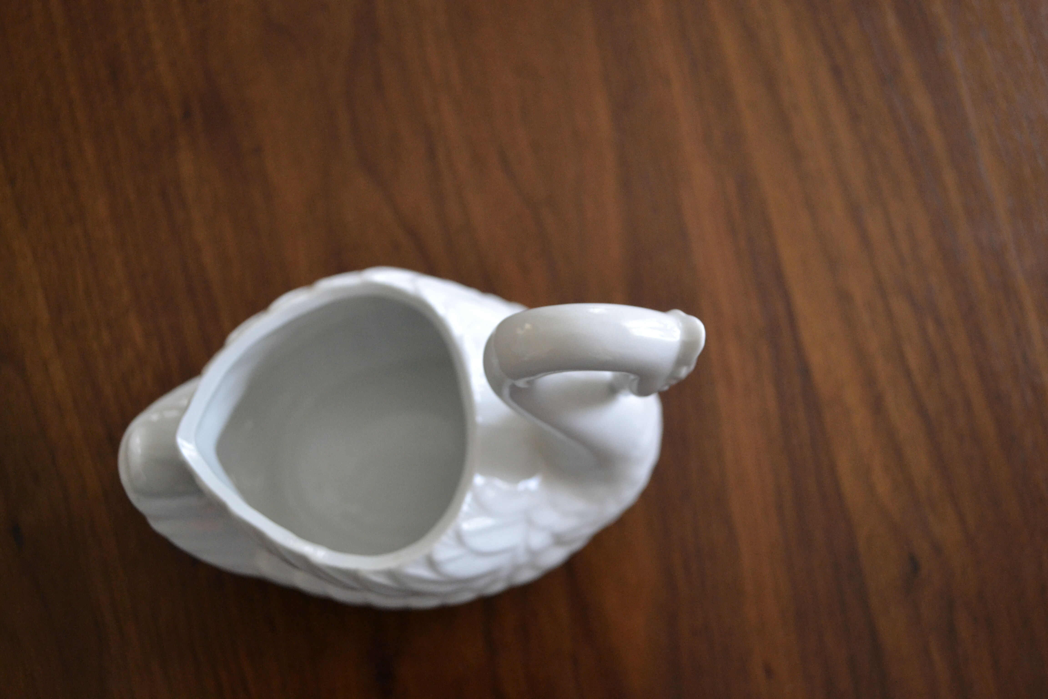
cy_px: 350
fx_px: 1048
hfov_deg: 53.1
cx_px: 524
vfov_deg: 36.9
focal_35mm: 36
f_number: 4
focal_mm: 24
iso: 1800
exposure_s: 1/60
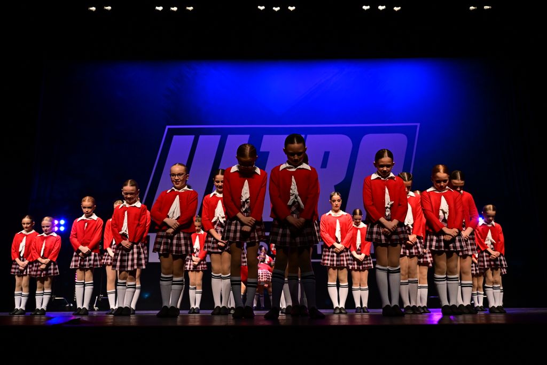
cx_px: 274
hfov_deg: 57.2
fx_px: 501
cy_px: 182
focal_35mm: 33
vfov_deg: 40.0
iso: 2500
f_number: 3.5
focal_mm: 33
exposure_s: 1/1000
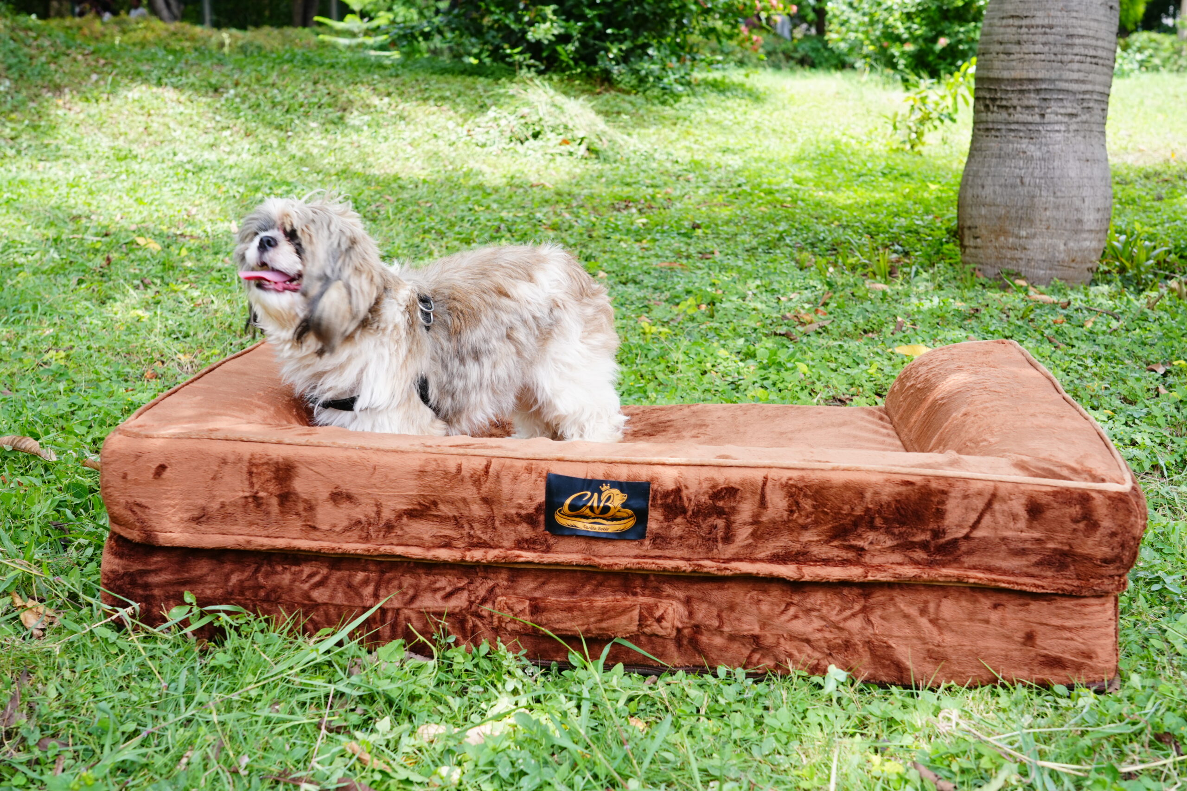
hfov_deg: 45.4
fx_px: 1418
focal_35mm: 43
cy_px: 396
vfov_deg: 31.2
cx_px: 594
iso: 320
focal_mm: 43
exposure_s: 1/125
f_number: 7.1
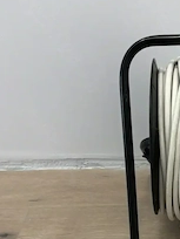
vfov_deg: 35.6
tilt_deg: -37.7
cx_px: 172
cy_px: 207
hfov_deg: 27.2
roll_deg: +2.6
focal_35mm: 51
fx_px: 354
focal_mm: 5.96
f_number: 1.6
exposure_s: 1/50
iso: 125
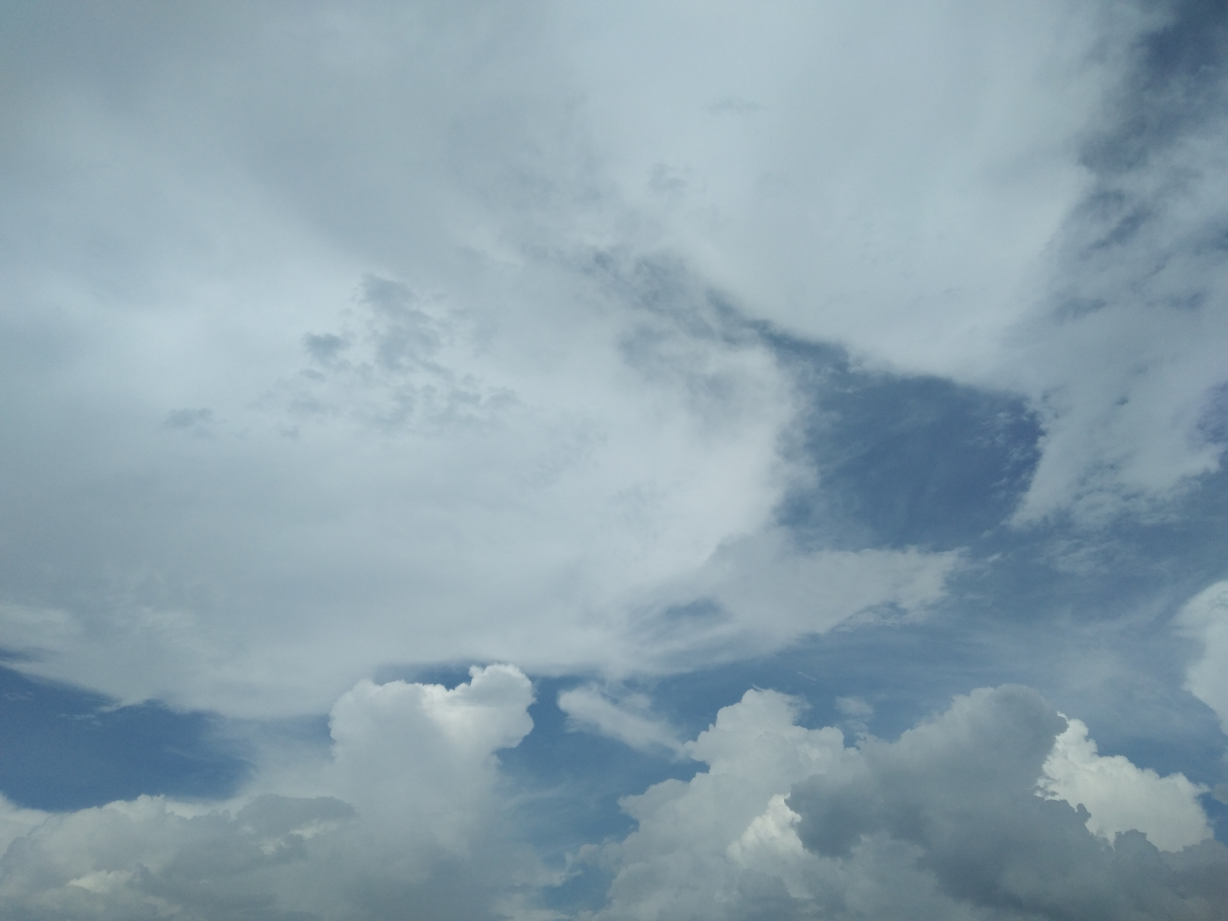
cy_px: 460
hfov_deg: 60.0
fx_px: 1064
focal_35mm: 30
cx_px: 614
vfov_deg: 46.8
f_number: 2.2
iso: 50
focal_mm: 3.65
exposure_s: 1/2314
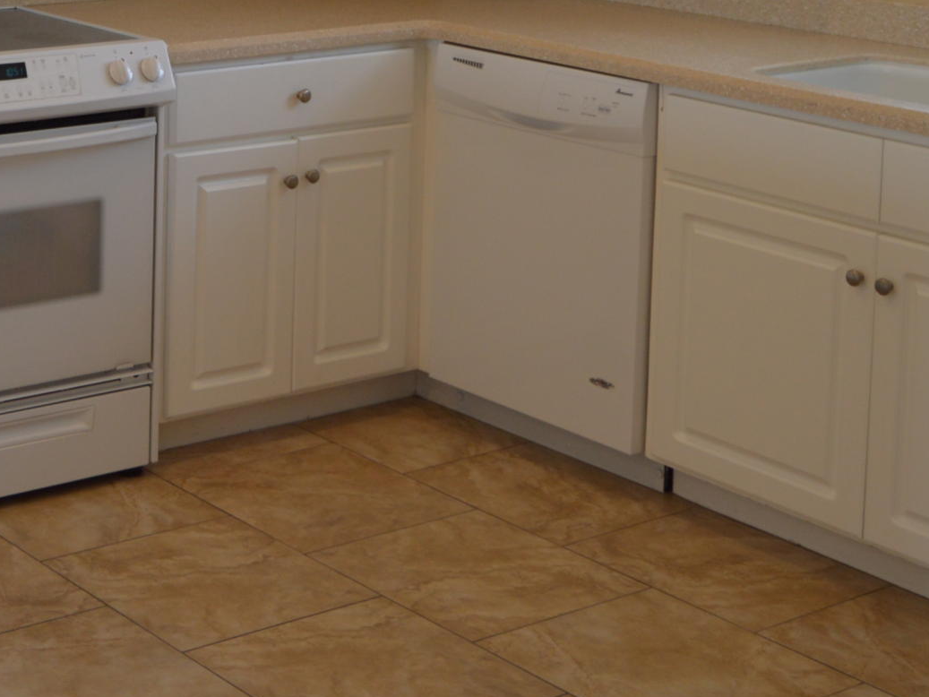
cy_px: -90
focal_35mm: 75
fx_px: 2013
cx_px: 16
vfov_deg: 18.8
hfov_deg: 24.9
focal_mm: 18
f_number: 3.5
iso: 320
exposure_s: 1/125
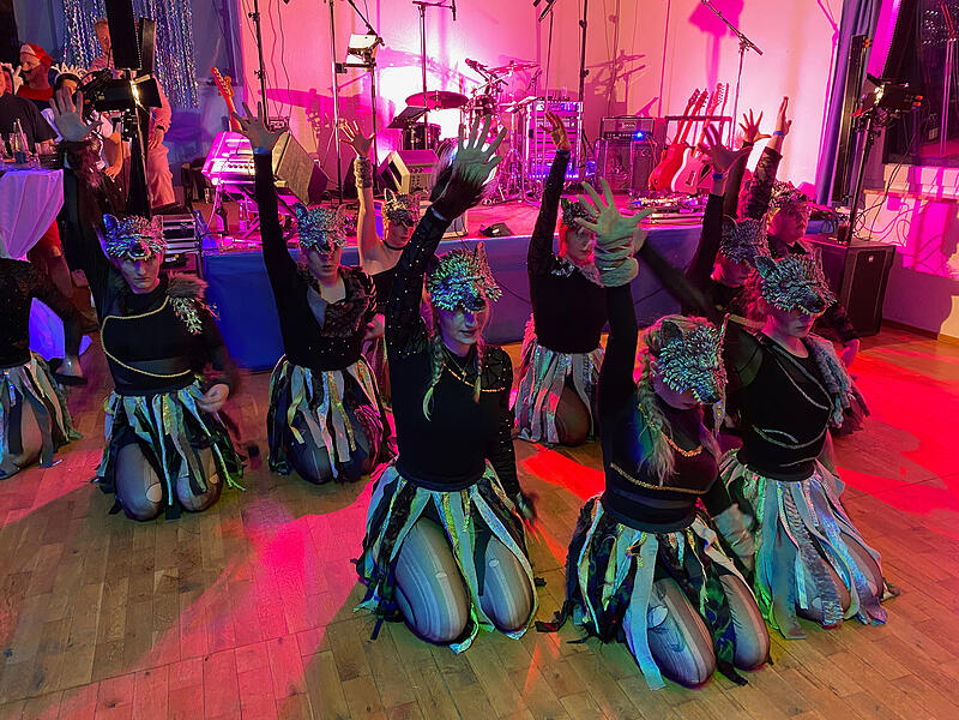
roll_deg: +0.2
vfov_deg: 53.1
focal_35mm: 26
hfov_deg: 67.3
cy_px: 360
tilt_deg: -18.8
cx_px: 480
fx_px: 720
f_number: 1.8
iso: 500
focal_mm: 4.25
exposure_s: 1/25
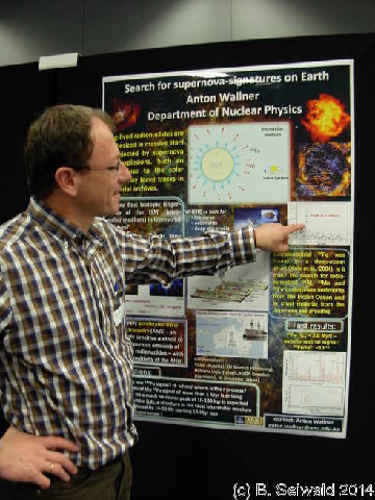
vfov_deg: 49.0
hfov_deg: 37.7
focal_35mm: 38
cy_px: 250
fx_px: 549
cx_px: 188
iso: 79
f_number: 2.9
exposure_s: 1/7.5
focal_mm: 6.3
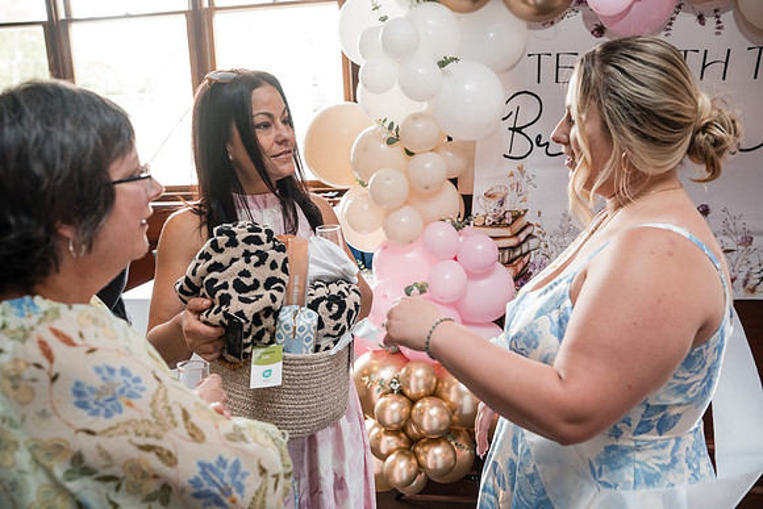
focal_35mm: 35
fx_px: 742
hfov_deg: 54.4
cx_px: 382
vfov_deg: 37.9
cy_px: 254
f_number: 4
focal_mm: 35
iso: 1600
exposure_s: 1/250
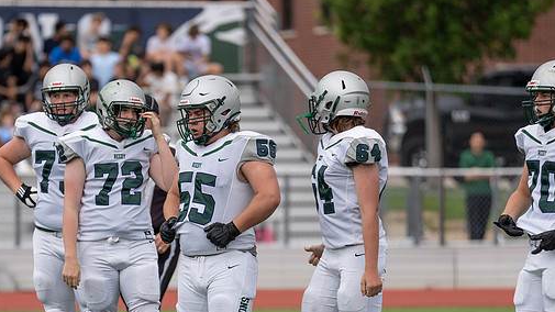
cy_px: 233
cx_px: 183
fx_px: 5077
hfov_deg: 6.3
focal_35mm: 345
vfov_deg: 3.5
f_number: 2.8
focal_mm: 200
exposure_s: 1/1250
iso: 250
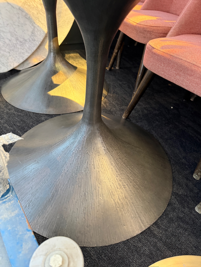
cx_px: 100
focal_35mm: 24
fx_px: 186
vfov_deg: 71.6
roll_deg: -2.1
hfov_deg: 56.8
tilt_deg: -42.4
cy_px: 134
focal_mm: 6.76
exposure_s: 1/50
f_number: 1.78
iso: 500
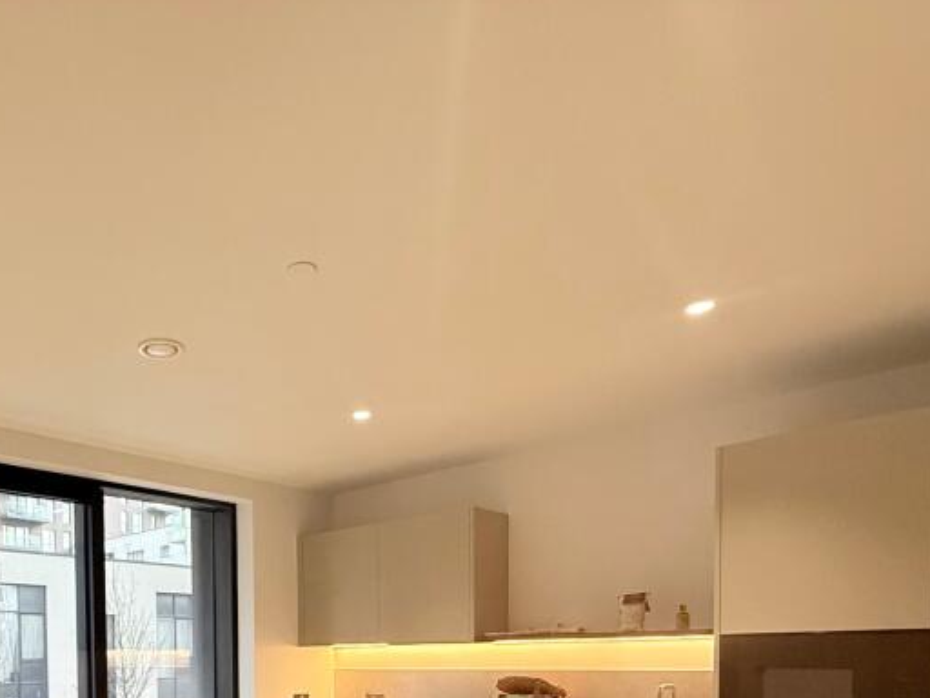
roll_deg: +0.7
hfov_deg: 60.2
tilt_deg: -2.0
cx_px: 238
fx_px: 752
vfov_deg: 43.2
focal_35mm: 28
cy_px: 687
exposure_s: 1/100
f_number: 2.2
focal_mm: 2.22
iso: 200
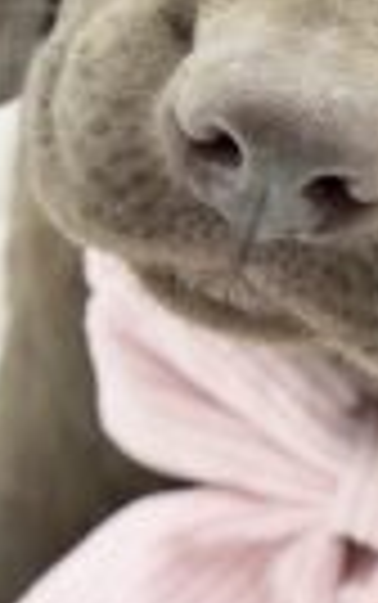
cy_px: 279
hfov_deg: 5.3
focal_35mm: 247
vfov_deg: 8.5
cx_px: 536
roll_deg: +0.8
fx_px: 4063
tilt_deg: -26.3
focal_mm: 5.96
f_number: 1.6
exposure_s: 1/182
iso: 50
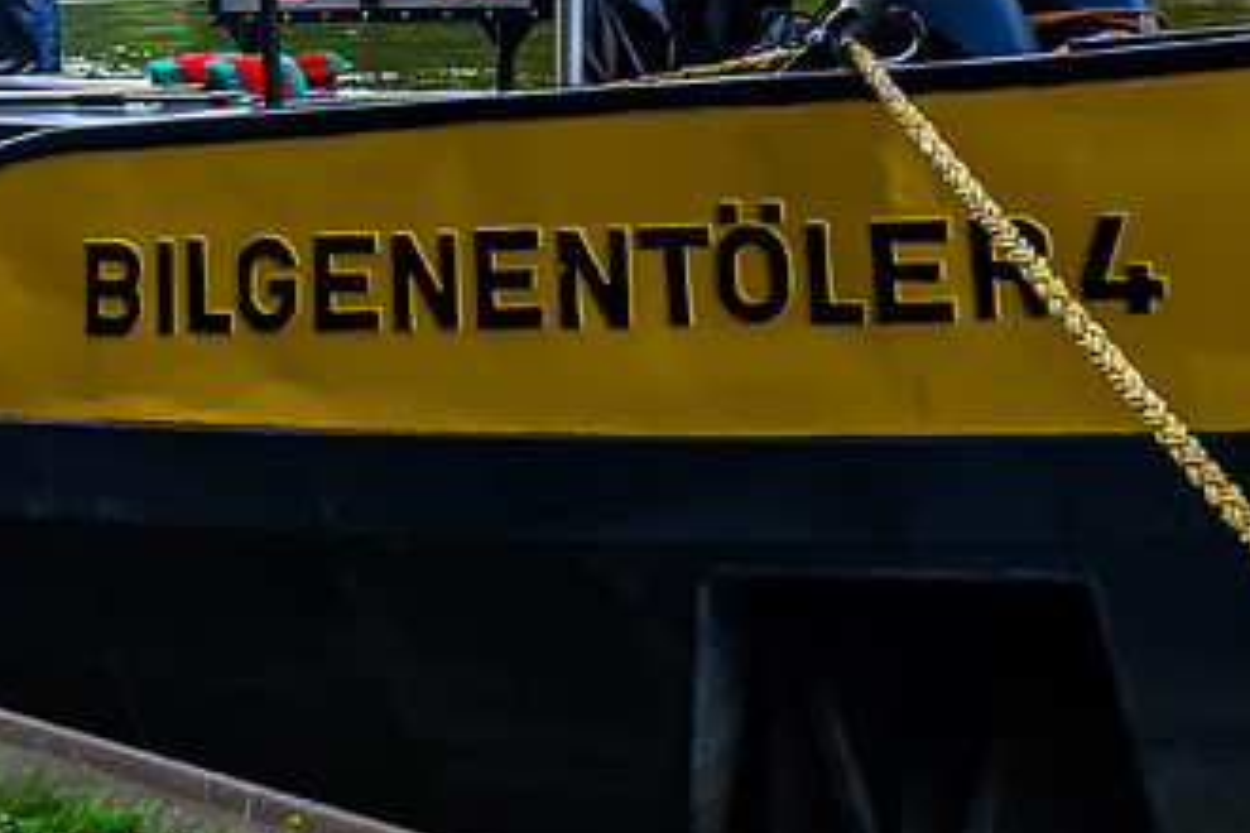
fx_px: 4166
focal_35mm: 120
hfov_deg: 16.8
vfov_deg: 11.4
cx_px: 114
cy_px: 314
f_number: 8
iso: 200
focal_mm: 22
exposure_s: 1/180
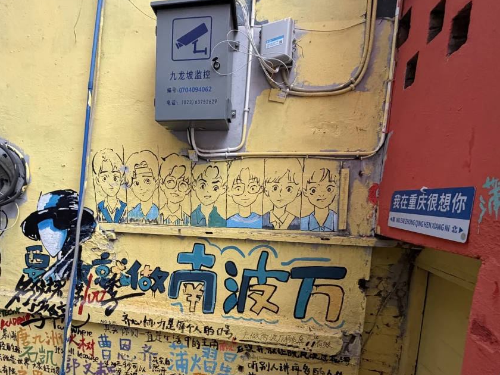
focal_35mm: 20
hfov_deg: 80.8
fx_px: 289
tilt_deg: -6.9
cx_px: 201
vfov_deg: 65.2
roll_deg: -2.1
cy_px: 230
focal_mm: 2.22
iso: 320
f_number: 2.2
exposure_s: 1/103
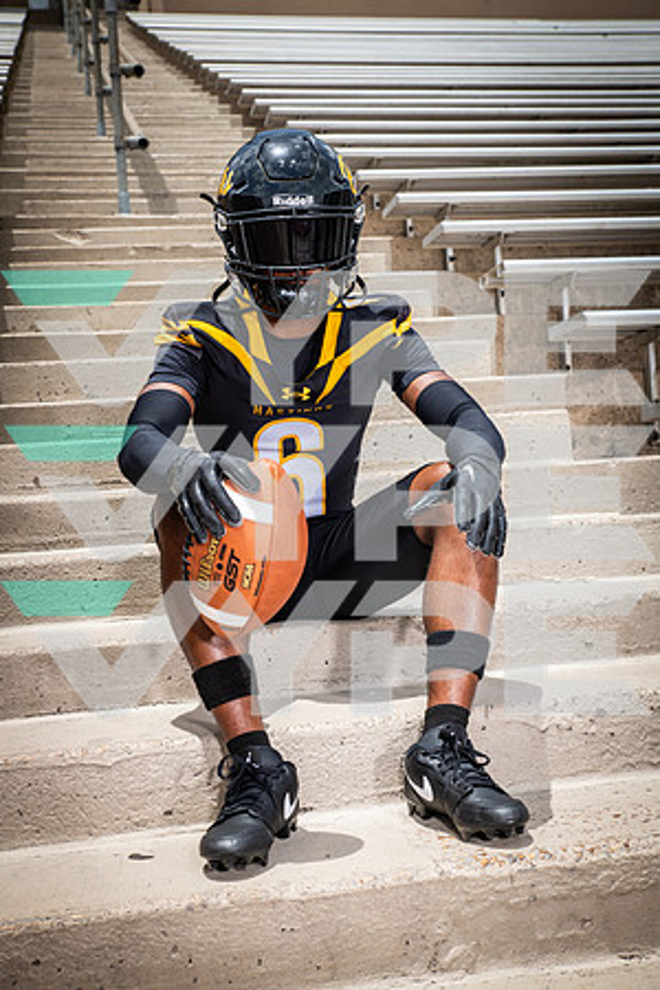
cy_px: 495
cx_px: 330
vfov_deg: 41.1
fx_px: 1320
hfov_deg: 28.1
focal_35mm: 48
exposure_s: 1/500
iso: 100
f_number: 7.1
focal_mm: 48
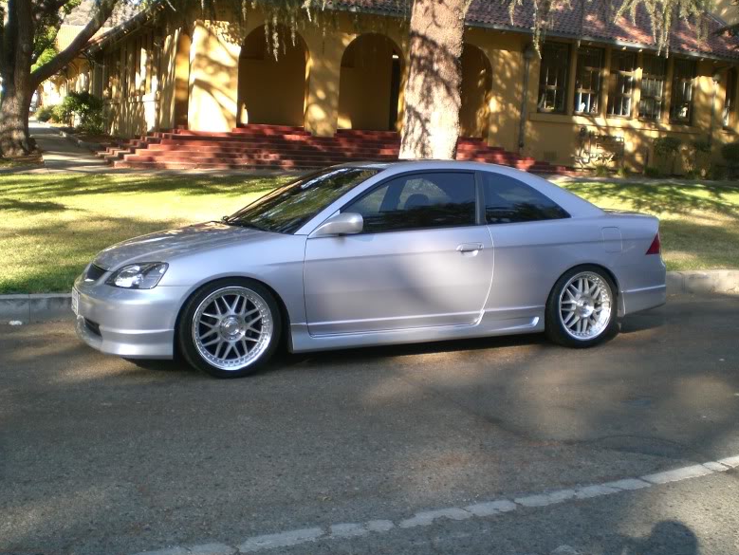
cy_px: 275
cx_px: 378
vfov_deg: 36.8
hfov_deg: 47.8
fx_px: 833
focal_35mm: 39
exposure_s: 1/125
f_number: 3.1
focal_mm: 6.3
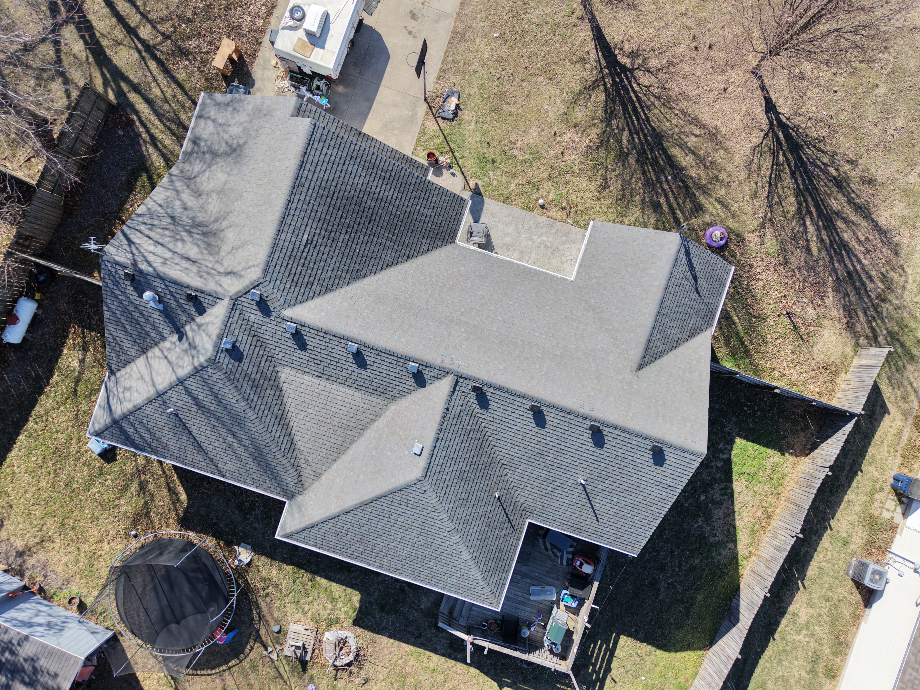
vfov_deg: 56.8
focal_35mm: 24
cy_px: 345
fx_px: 638
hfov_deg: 71.6
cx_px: 460
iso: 100
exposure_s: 1/725
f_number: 1.8
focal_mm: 8.67
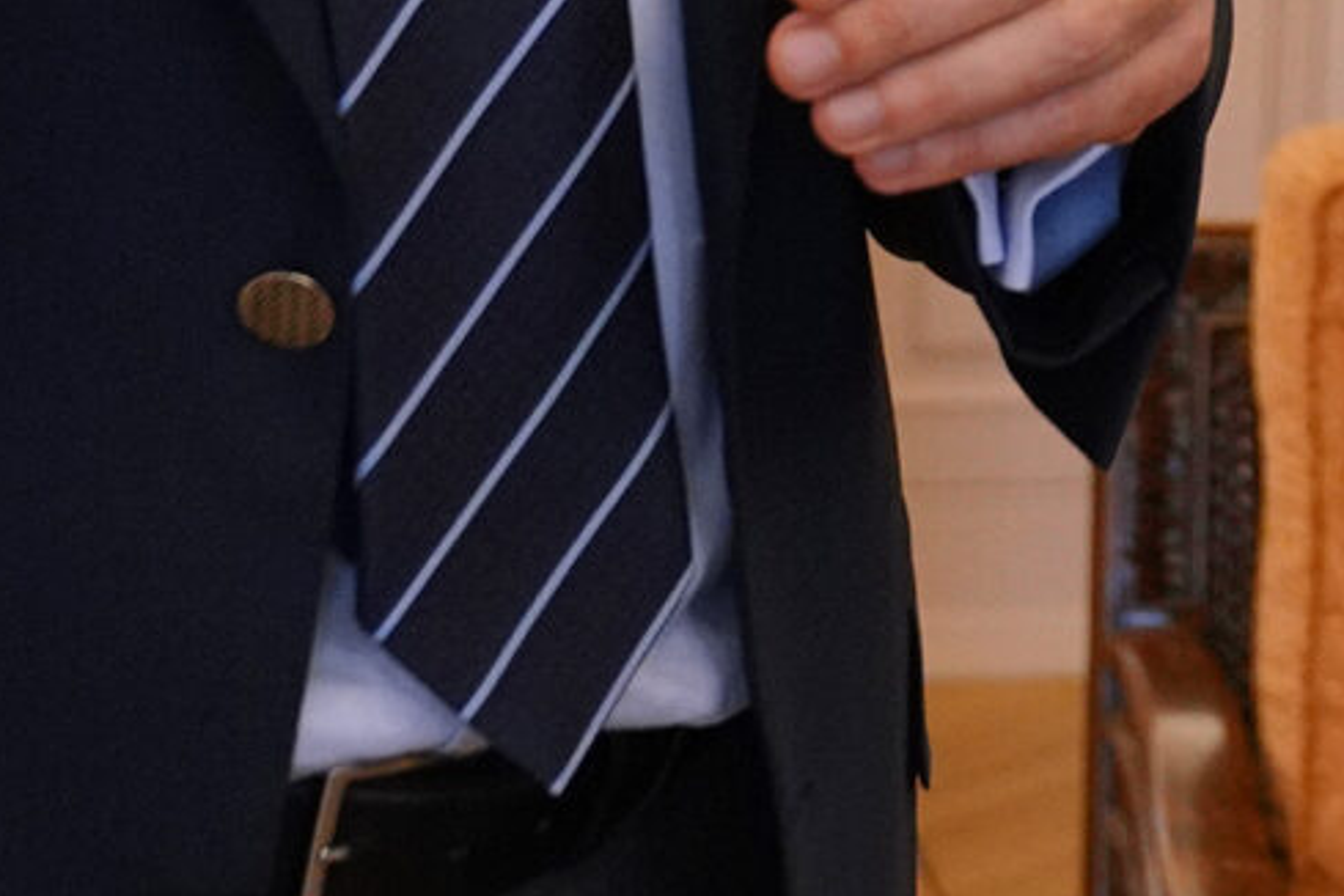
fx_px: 8213
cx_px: 1962
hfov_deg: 9.1
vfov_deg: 6.1
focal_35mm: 220
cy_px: -911
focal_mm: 42
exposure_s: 1/160
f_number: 4
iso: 2500
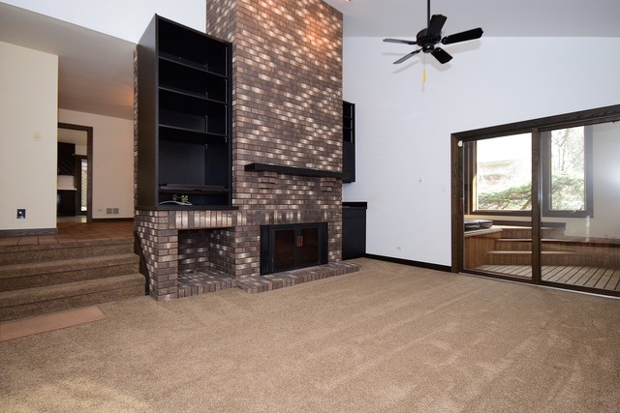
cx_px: 310
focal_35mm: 18
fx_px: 310
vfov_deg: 67.4
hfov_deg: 90.0
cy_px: 206
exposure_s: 1/60
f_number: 8
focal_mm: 12
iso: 1600
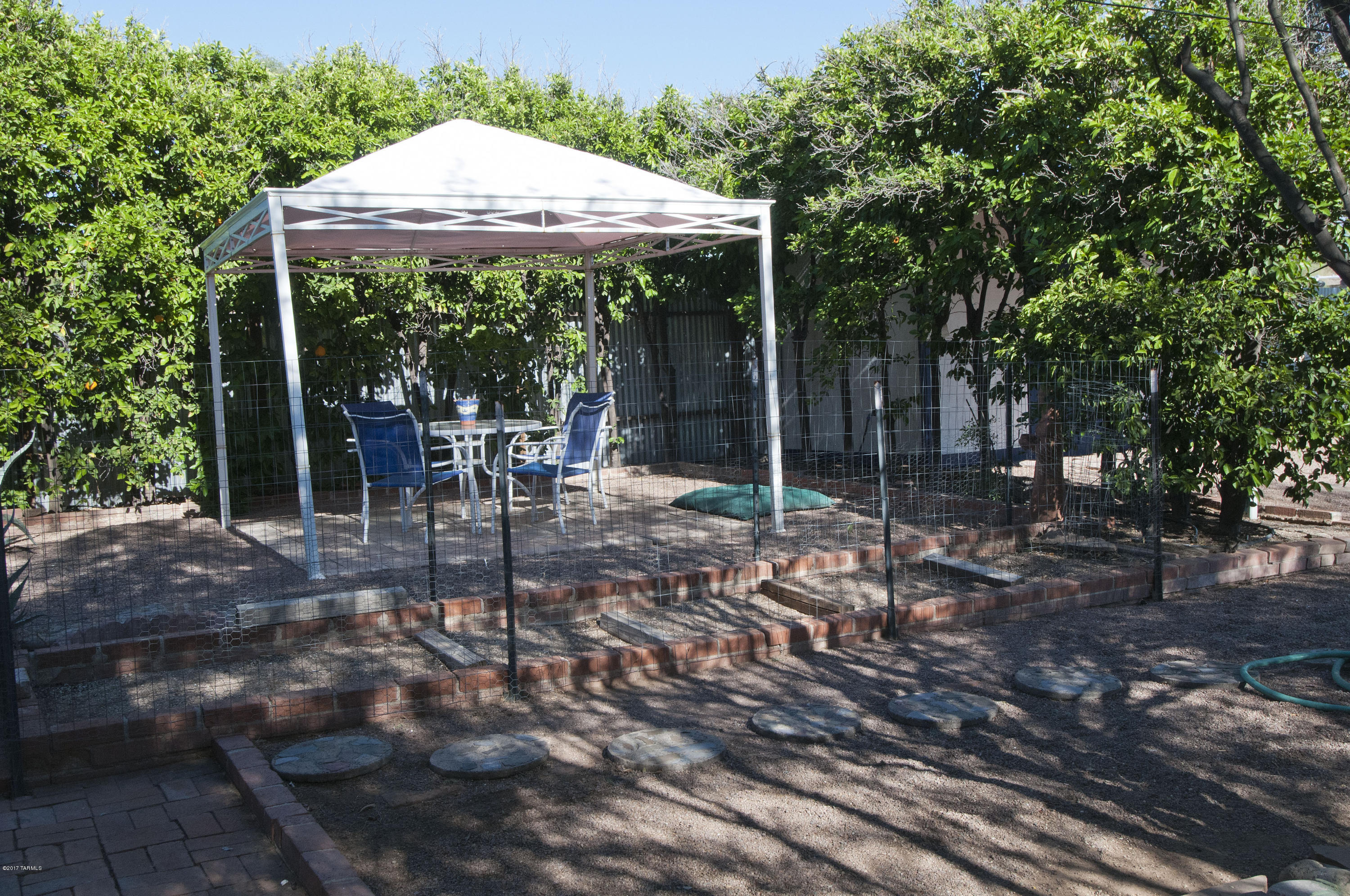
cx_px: 675
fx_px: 1348
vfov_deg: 36.8
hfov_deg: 53.2
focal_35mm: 36
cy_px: 448
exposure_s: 1/400
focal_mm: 24
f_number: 10
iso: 500
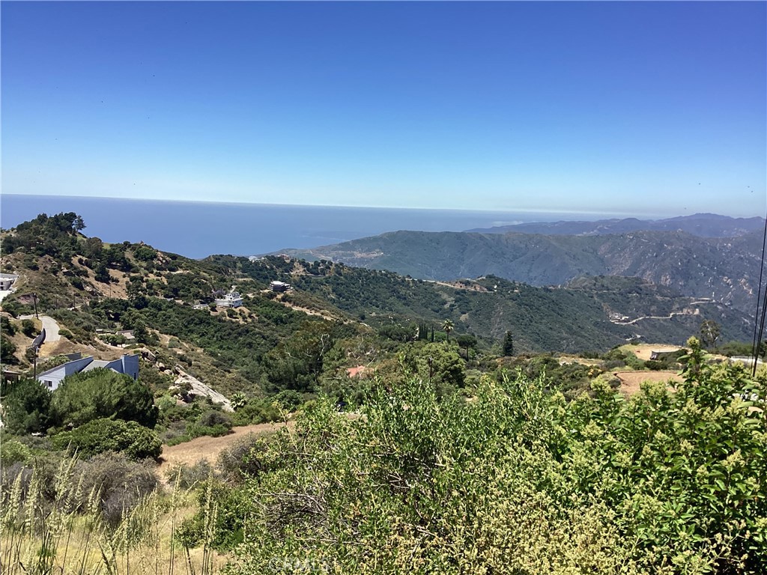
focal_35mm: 31
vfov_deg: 45.4
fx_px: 687
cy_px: 288
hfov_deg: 58.4
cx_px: 384
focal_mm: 3.3
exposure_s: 1/1733
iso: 25
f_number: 2.4
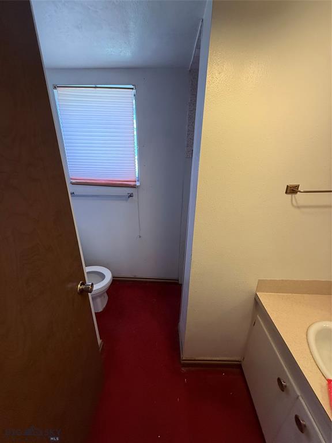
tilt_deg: -21.7
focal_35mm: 14
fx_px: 179
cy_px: 222
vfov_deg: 102.1
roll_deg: -1.3
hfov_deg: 85.7
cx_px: 166
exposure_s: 1/60
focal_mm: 2.22
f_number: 2.2
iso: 320
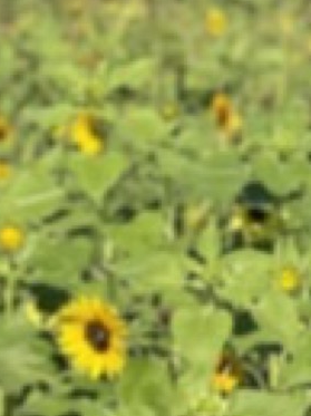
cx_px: 46
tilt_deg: -13.3
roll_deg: -2.3
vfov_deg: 10.9
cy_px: 393
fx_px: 2160
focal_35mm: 180
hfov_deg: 8.2
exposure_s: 1/2959
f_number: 1.78
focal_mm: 6.76
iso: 64
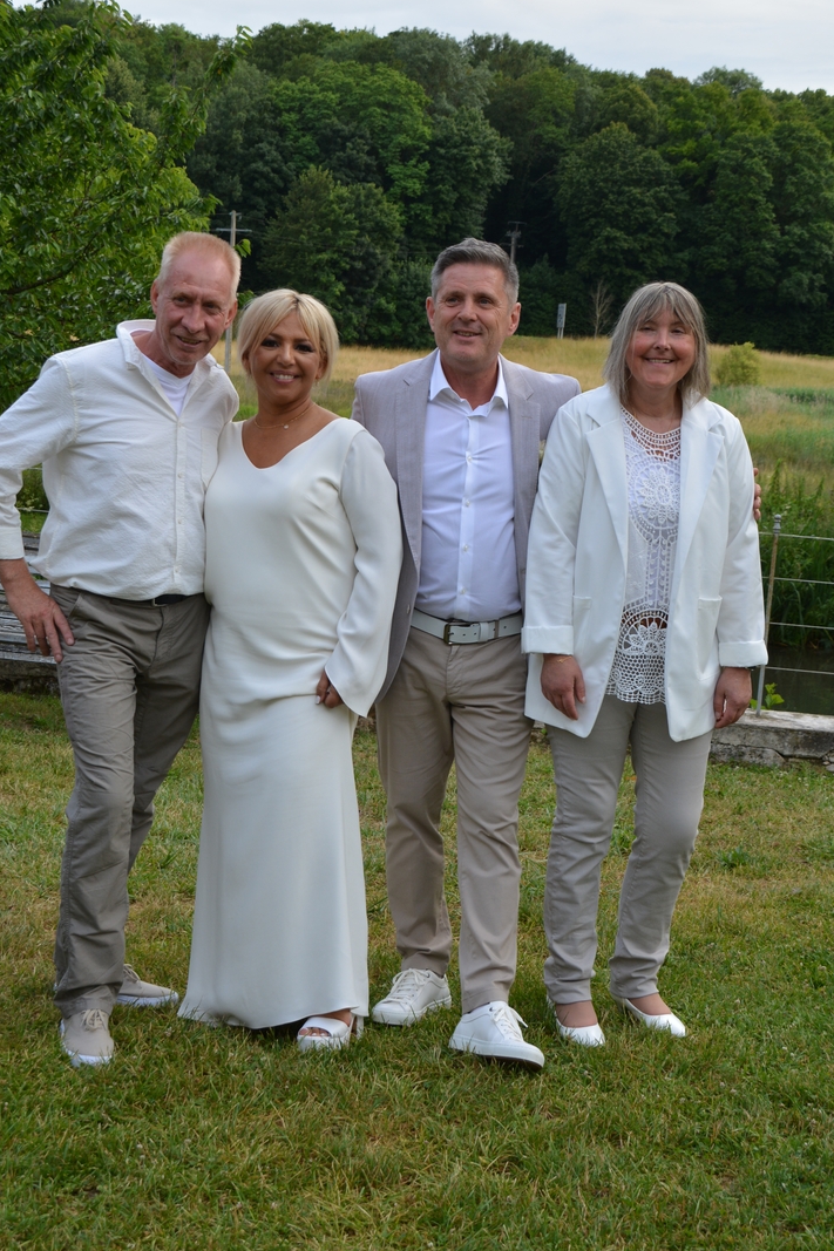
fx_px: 1877
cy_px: 594
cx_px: 413
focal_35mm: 54
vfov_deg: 36.9
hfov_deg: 25.1
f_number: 5.6
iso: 200
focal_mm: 30
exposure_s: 1/125
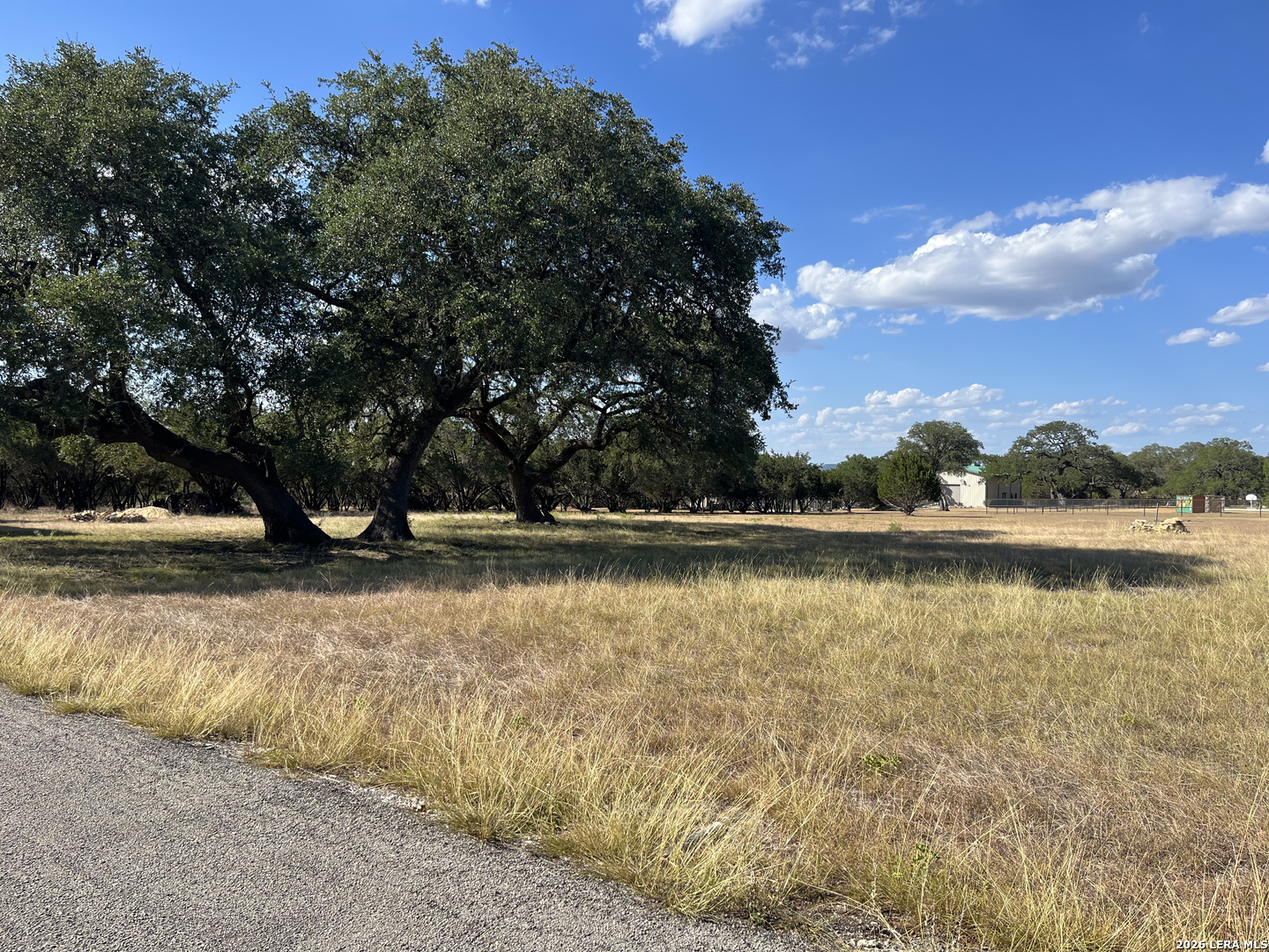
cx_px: 634
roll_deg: -0.3
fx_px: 953
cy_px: 476
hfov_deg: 67.3
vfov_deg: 53.1
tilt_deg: -1.1
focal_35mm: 26
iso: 50
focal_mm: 5.1
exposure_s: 1/2513
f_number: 1.6
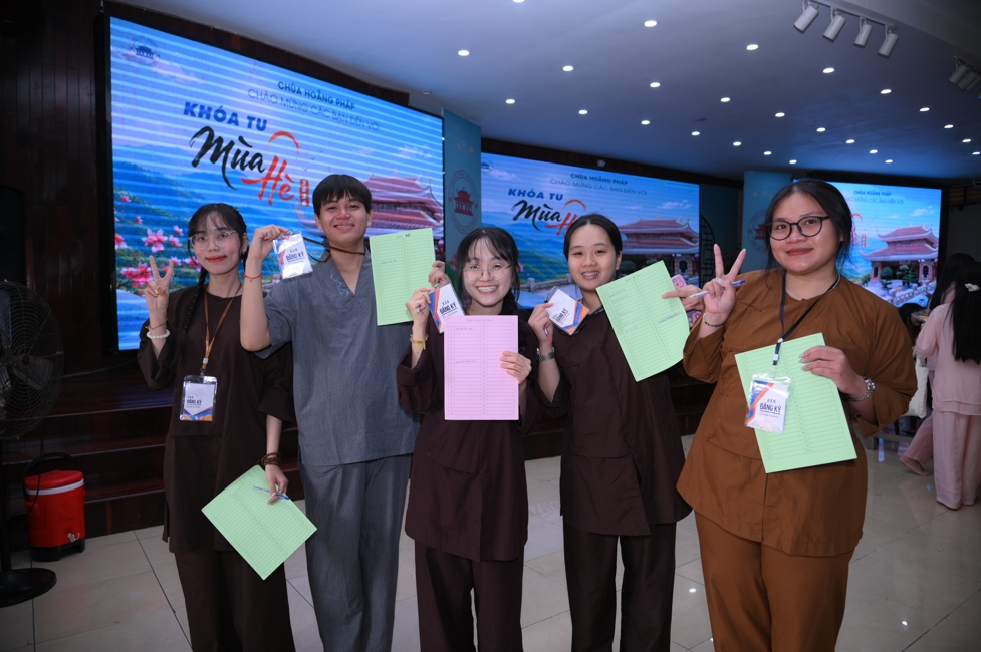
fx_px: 654
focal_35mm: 24
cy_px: 326
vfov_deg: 53.1
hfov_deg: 73.8
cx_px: 490
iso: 400
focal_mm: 24
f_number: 4
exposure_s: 1/200
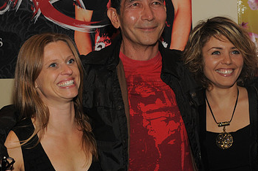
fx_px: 566
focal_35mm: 79
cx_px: 150
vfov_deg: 17.2
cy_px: 81
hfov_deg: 25.7
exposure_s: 1/50
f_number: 5.6
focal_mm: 32
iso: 400
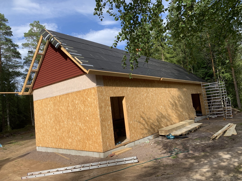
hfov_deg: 67.3
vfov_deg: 53.1
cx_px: 121
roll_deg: +6.0
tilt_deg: +5.1
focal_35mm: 26
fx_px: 182
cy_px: 90
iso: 25
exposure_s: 1/1447
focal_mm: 4.25
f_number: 1.8
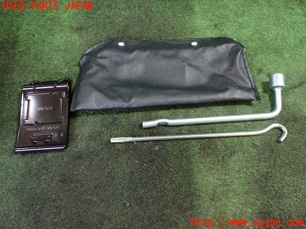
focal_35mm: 30
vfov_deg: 46.8
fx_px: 265
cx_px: 153
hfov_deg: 60.0
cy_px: 114
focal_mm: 5.4
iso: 800
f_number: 2.3
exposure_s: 1/80
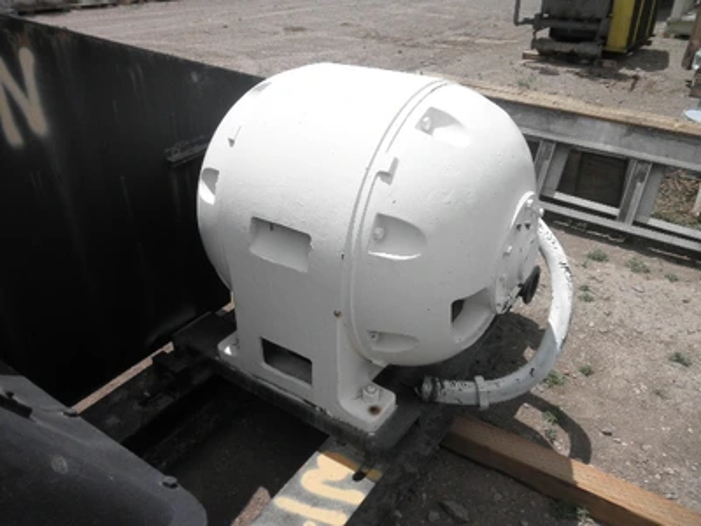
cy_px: 263
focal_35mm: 28
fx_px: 567
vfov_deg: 49.7
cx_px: 350
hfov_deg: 63.4
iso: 64
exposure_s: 1/160
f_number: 8.5
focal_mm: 5
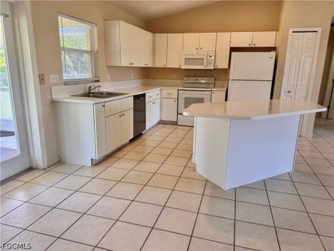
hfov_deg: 71.6
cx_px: 167
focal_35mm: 24
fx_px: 232
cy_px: 126
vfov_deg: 56.8
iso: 100
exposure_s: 1/120
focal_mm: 6.76
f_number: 1.78
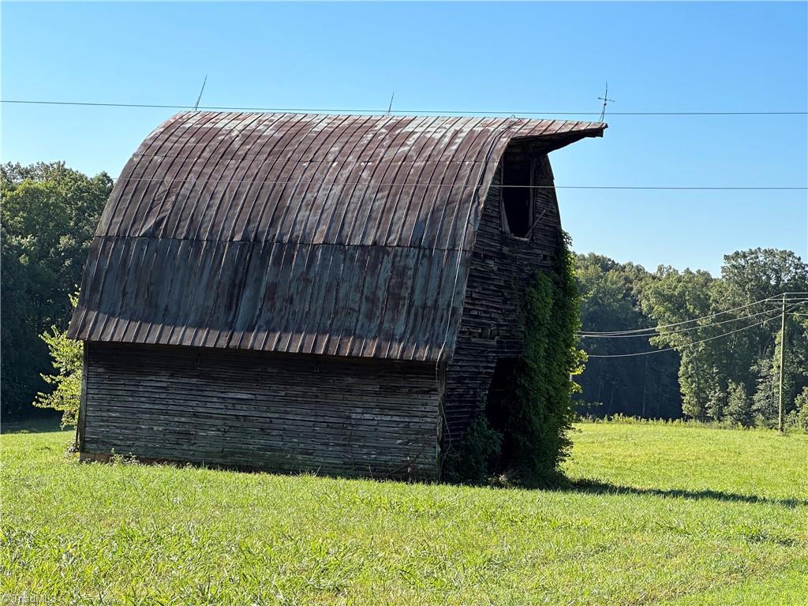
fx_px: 1797
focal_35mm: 77
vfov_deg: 19.1
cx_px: 404
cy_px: 303
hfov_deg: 25.3
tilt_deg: +0.2
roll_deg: -3.6
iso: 32
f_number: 2.8
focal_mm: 9
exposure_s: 1/585
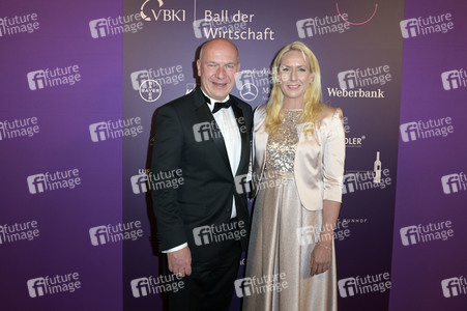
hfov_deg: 69.4
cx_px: 234
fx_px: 337
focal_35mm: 26
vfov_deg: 49.5
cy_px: 156
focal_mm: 26
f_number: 5.6
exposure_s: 1/250
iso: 640
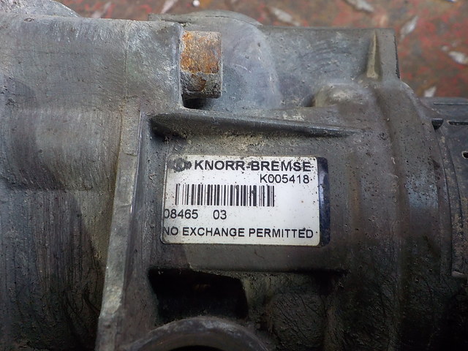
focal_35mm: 30
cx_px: 234
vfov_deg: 46.8
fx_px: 406
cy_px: 176
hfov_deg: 60.0
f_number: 3.3
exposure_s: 1/30
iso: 220
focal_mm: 4.1
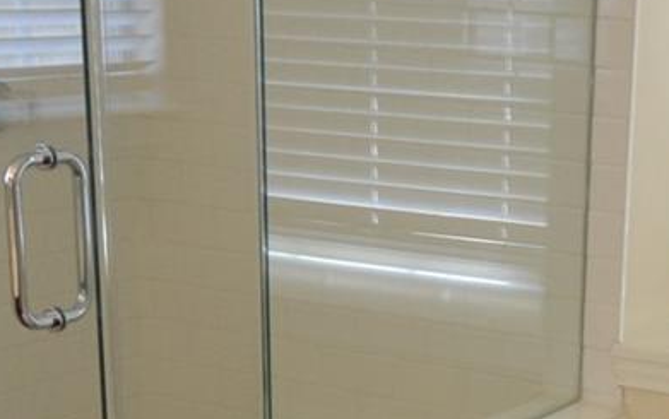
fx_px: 1460
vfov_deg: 16.0
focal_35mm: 80
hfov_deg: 25.0
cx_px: 611
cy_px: 430
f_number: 4
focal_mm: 10
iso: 640
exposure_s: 1/60
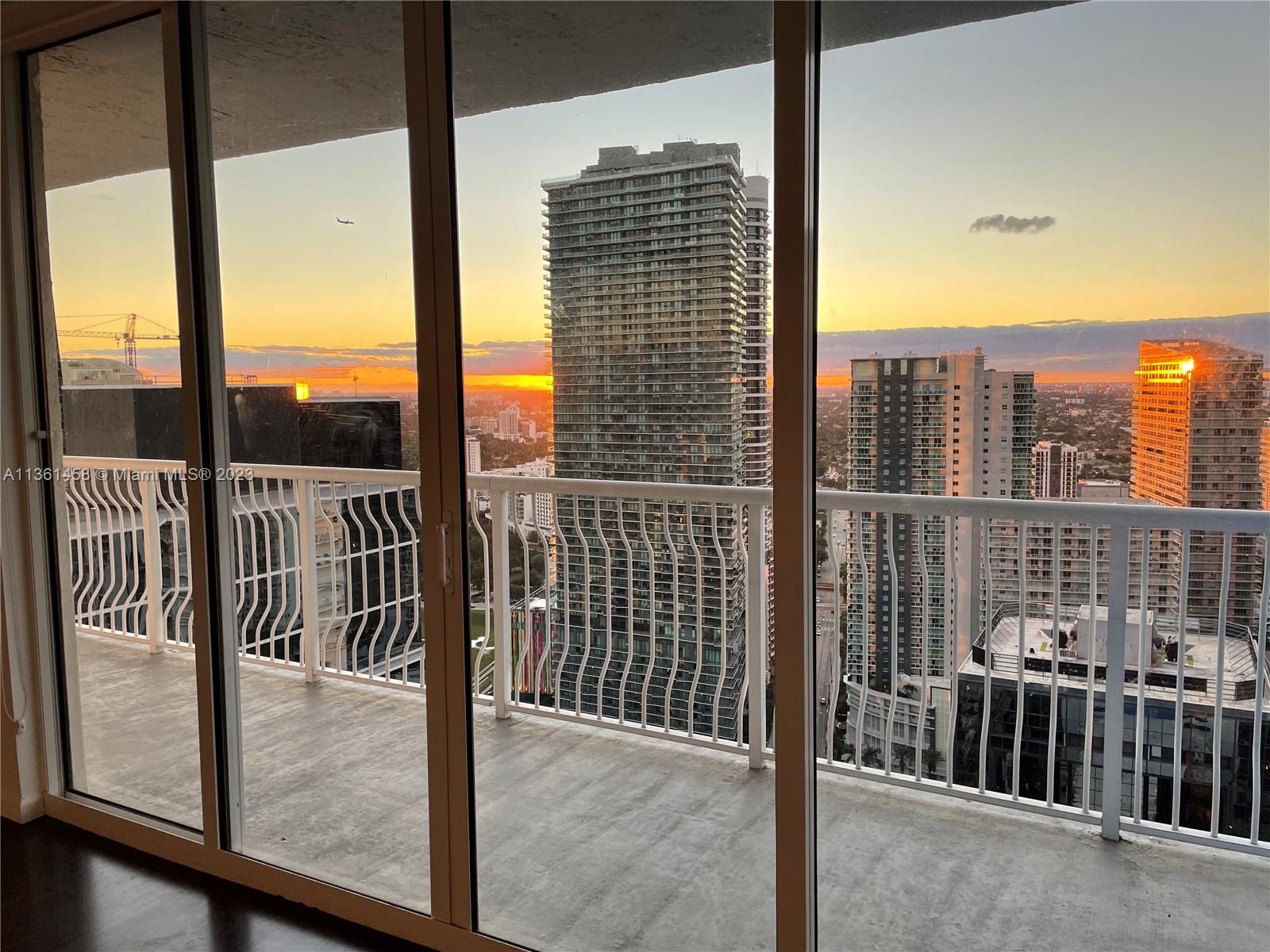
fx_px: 954
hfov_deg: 67.3
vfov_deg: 53.1
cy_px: 476
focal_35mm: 26
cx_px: 635
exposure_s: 1/120
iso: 32
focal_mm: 4.2
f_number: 1.6
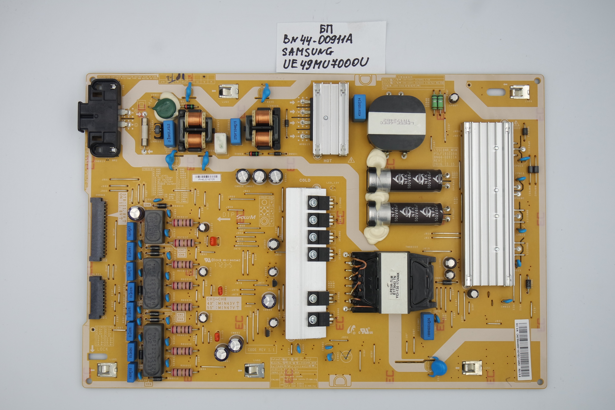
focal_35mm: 45
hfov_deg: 43.6
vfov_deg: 29.9
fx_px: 769
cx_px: 308
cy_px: 205
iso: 160
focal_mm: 17
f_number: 5
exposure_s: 1/125
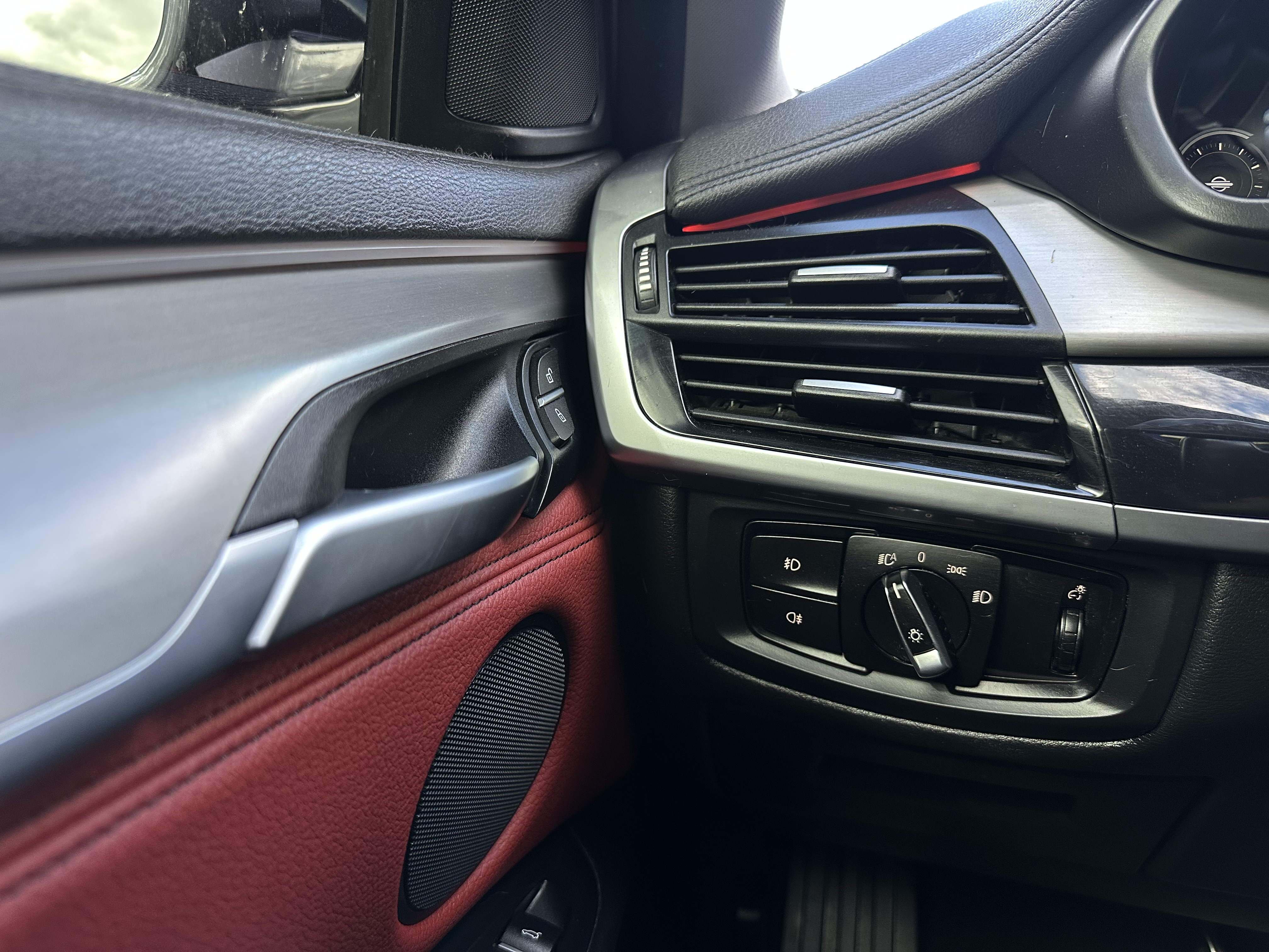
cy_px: 476
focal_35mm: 24
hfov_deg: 71.6
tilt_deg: -14.0
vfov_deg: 56.8
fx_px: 880
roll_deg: -1.5
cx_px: 634
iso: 250
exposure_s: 1/50
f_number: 1.78
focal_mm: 6.86
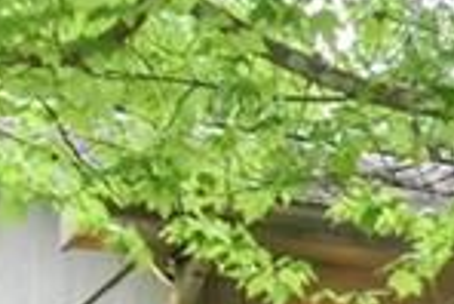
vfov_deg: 7.6
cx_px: 1255
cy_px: 772
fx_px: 2095
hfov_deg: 10.0
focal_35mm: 166
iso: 4000
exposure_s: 1/125
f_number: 11
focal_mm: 24
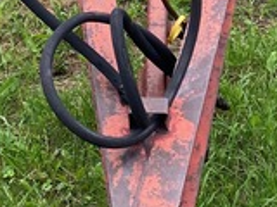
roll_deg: -1.2
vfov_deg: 11.1
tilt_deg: -20.4
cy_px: -79
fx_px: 1040
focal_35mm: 130
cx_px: 164
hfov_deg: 15.2
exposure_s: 1/340
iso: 32
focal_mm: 4.25
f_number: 1.8
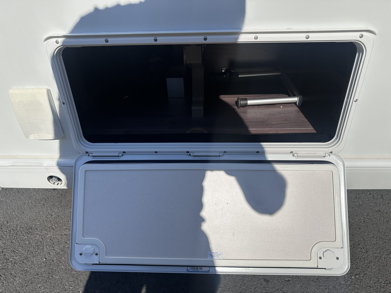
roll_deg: +1.9
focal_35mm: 24
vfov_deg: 56.8
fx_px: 271
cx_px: 196
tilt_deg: -28.2
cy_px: 146
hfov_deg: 71.6
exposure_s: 1/8197
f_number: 1.78
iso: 80
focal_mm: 6.86
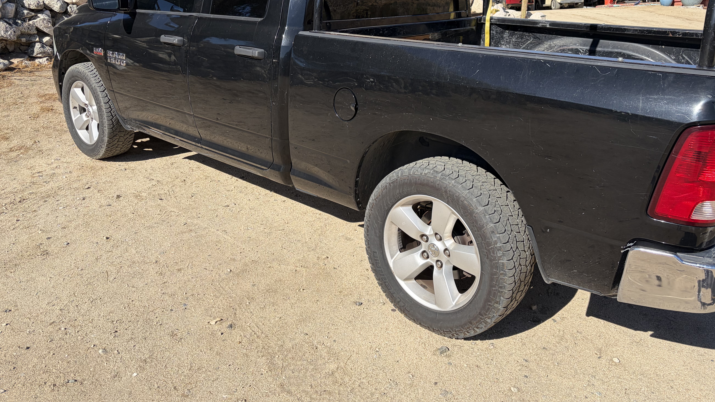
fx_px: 588
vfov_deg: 37.2
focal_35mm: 31
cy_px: 124
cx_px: 365
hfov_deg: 62.6
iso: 50
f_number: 1.6
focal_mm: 5.96
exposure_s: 1/2985
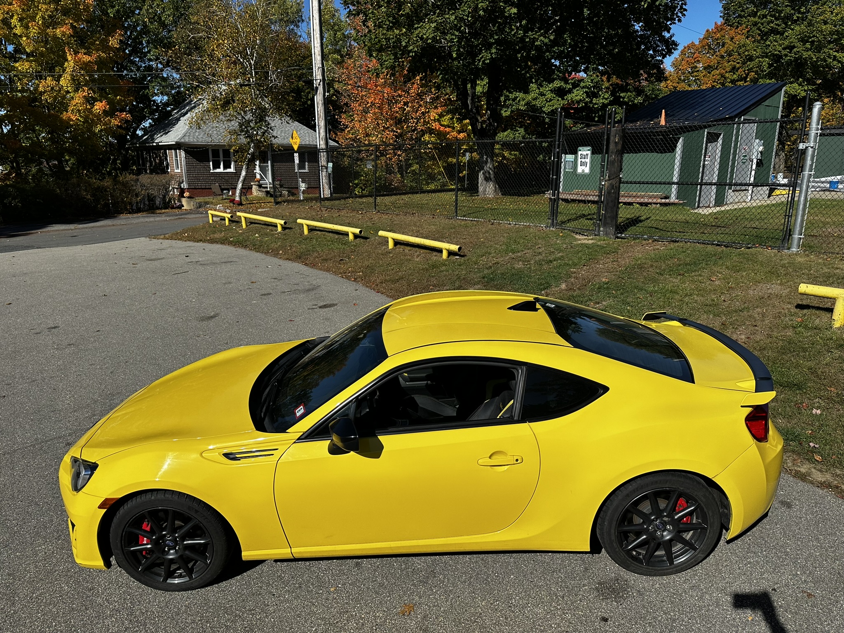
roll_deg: -0.2
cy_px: 316
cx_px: 422
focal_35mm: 24
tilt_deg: -14.4
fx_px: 585
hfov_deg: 71.6
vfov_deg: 56.8
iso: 80
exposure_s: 1/8929
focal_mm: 6.86
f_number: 1.78
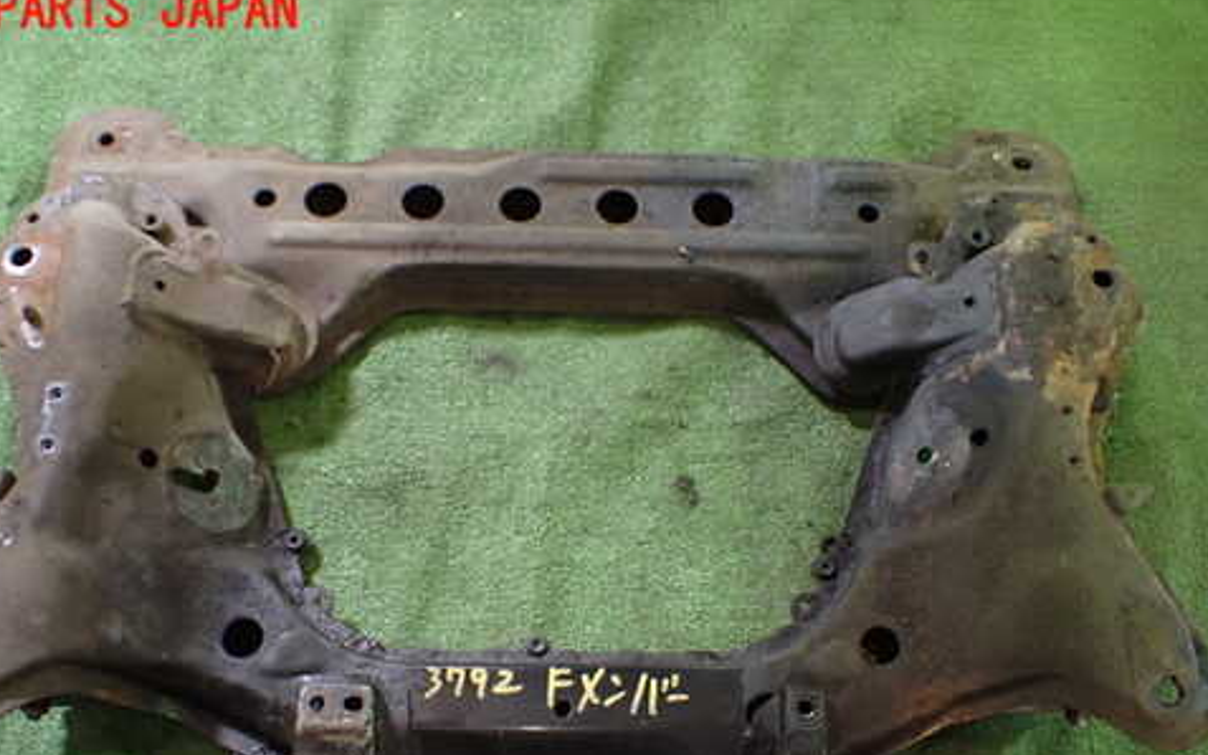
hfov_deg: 49.3
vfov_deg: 31.5
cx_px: 598
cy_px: 550
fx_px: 1317
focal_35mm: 40
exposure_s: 1/40
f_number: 2.3
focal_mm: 5.4
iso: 800
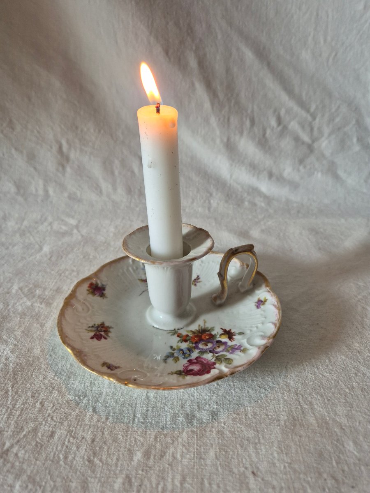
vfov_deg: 73.9
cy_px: 246
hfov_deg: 58.9
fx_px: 328
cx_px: 185
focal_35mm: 23
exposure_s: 1/100
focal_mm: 5.4
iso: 200
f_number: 1.8
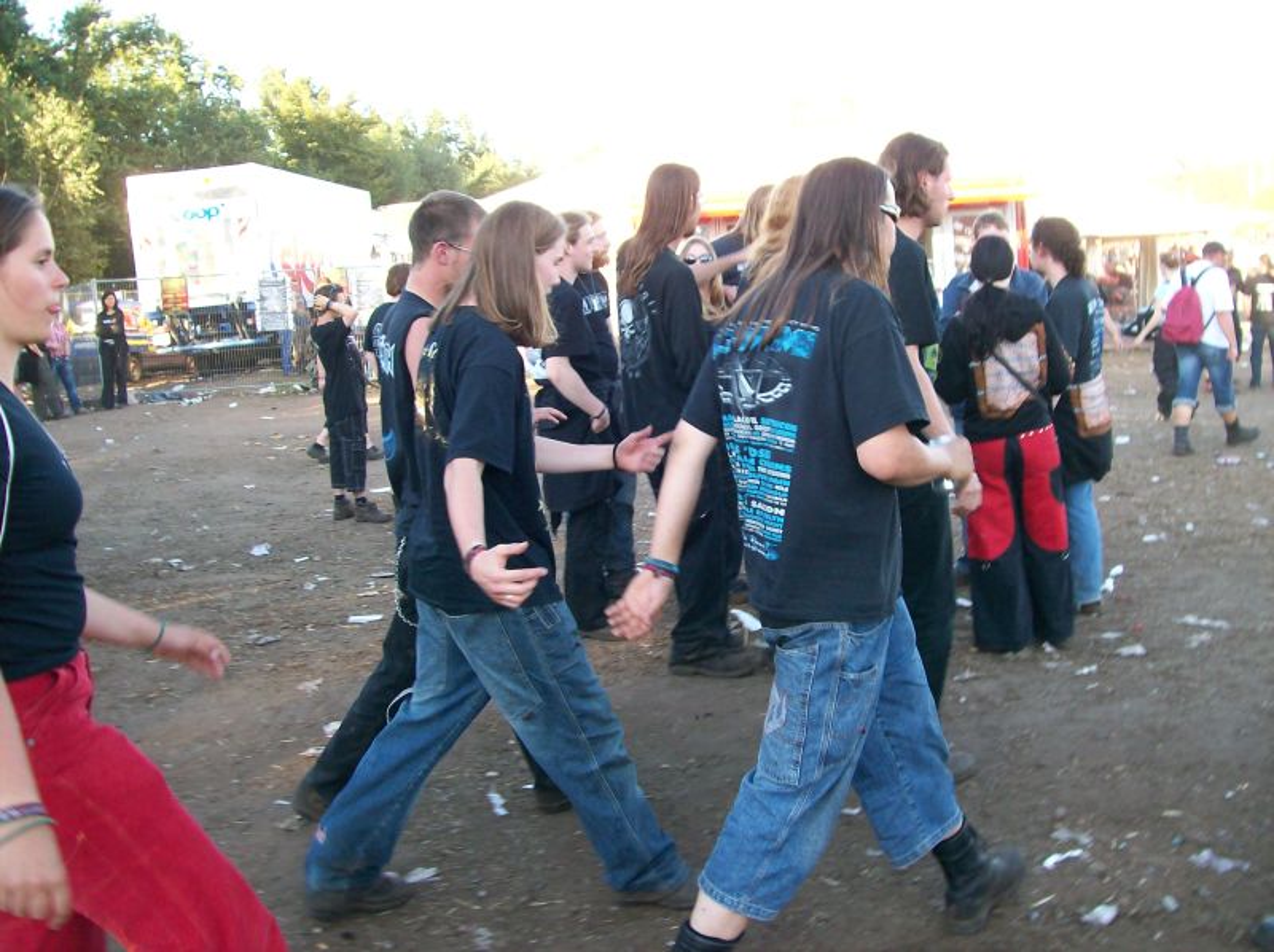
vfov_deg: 39.6
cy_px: 476
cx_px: 637
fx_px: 1323
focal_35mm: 36
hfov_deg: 51.4
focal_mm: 6
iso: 80
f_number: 2.7
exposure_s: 1/98.9
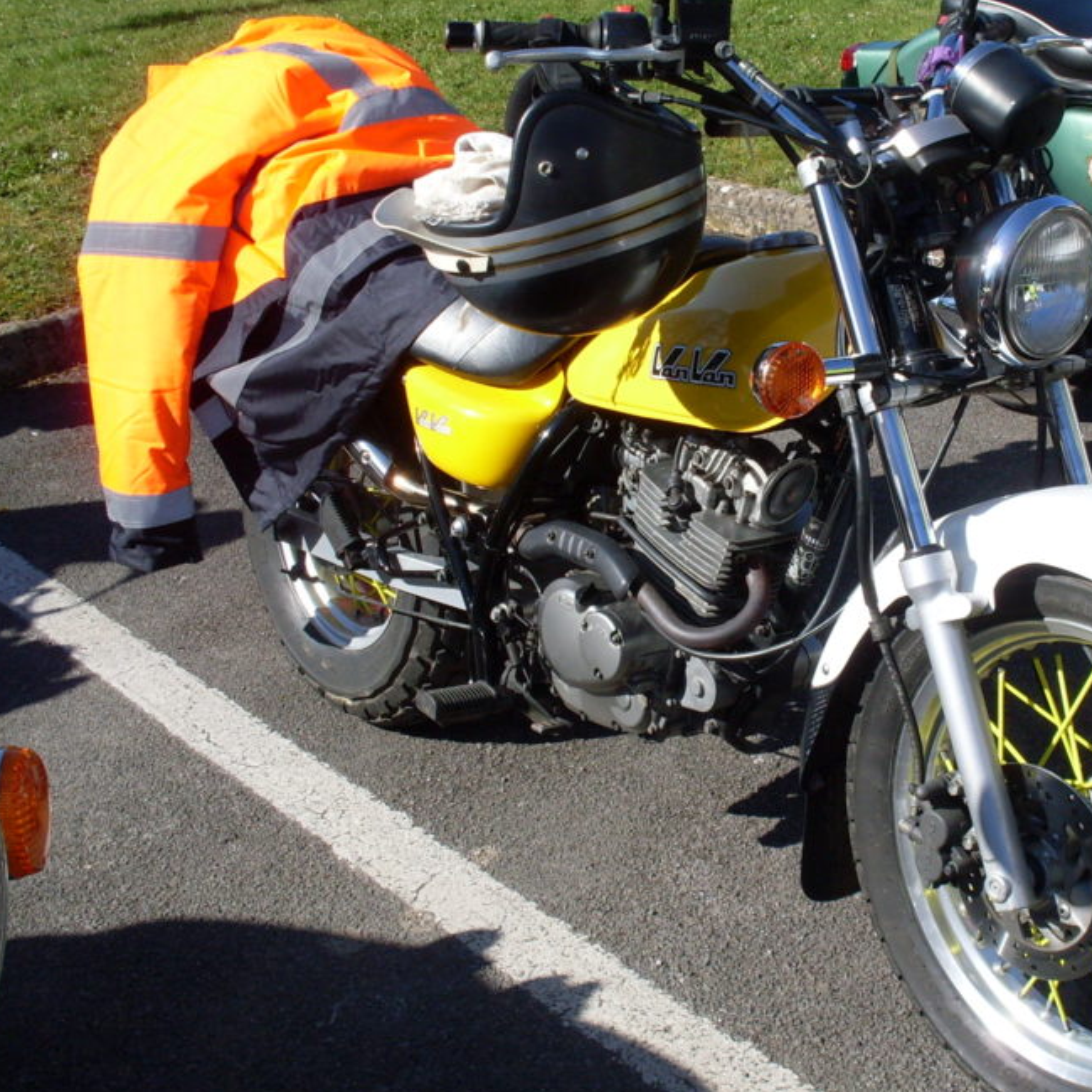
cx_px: 816
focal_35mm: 53
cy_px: 537
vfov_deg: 32.2
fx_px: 1892
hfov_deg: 31.6
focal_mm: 6.3
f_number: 8.4
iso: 80
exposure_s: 1/180
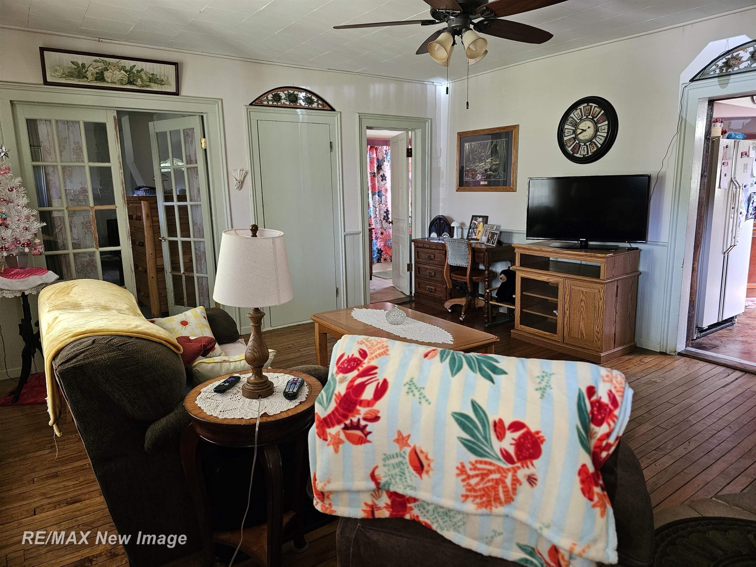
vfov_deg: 58.9
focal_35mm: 23
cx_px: 378
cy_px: 284
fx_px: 502
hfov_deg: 73.9
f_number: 1.7
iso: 500
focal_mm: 6.3
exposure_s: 1/30
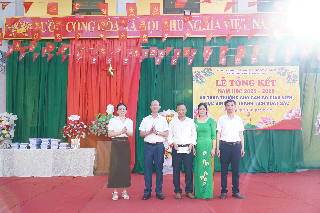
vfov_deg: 47.9
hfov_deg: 67.4
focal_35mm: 27
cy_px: 106
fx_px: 240
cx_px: 160
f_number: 7.1
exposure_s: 1/100
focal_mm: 18
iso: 500
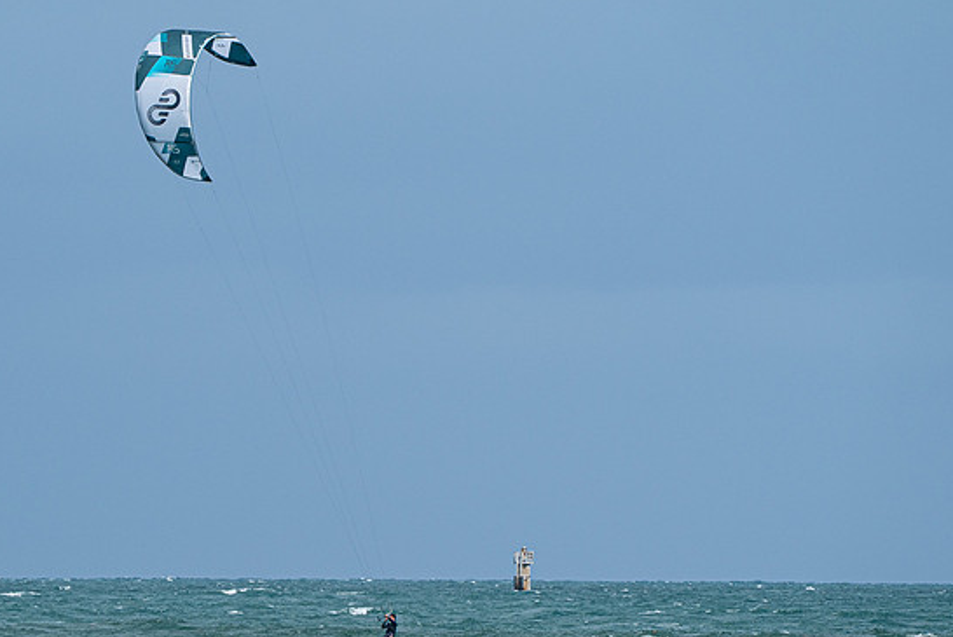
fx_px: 14332
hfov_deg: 3.8
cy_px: 388
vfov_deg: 2.5
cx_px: 357
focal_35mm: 541
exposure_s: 1/2000
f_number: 10
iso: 640
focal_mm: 352
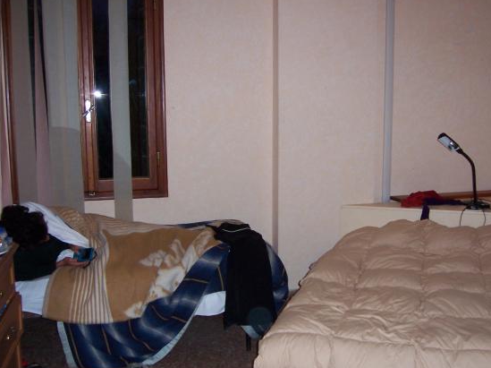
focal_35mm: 42
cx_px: 264
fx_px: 595
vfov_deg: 34.3
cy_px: 204
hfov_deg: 44.8
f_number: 3
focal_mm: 6
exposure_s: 1/60
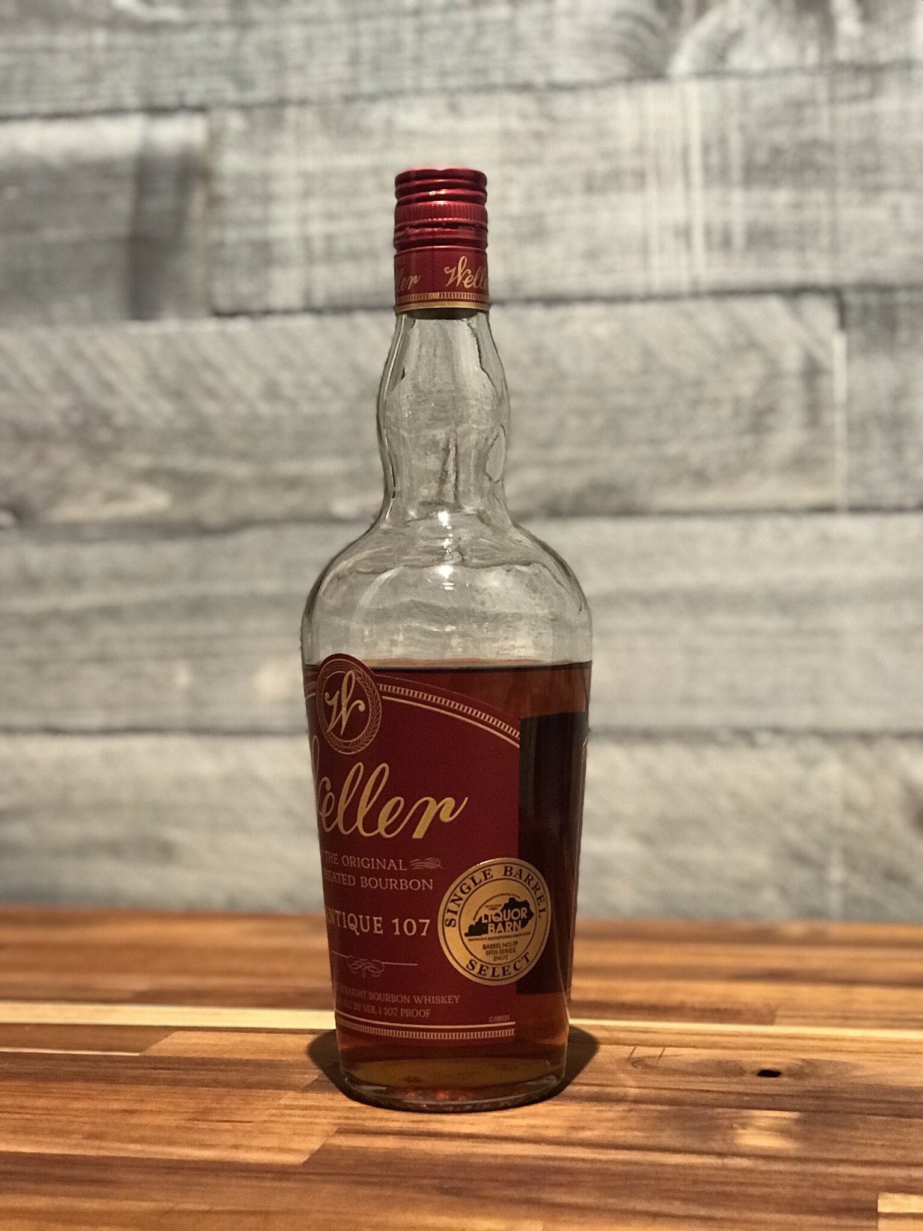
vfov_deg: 33.8
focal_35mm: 57
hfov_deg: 25.7
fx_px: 2026
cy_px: 616
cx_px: 462
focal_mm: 6.6
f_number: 2.8
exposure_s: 1/60
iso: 640
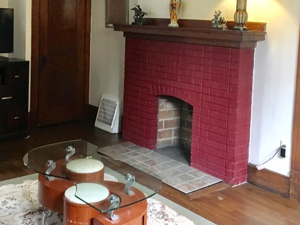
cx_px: 130
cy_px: 52
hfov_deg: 39.6
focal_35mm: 48
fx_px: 416
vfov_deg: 29.7
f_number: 2.2
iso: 200
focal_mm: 4.15
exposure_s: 1/30
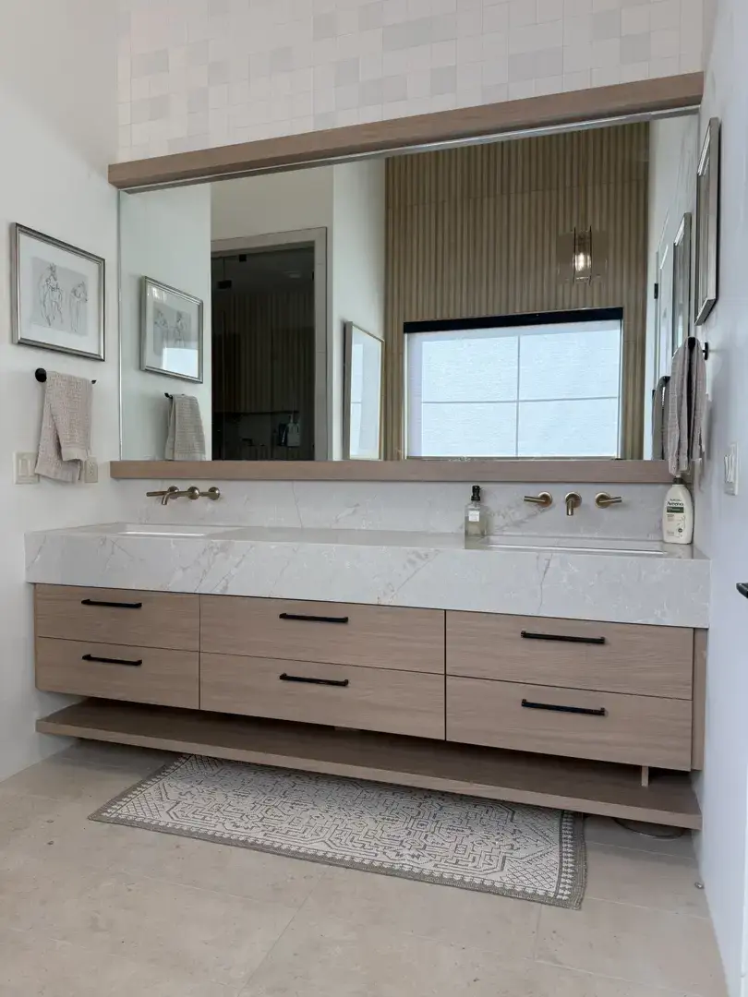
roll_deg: -0.5
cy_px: 498
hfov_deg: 56.8
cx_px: 374
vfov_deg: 71.6
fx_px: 691
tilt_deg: -1.7
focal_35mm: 24
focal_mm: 6.76
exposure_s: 1/332
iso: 100
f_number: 1.78
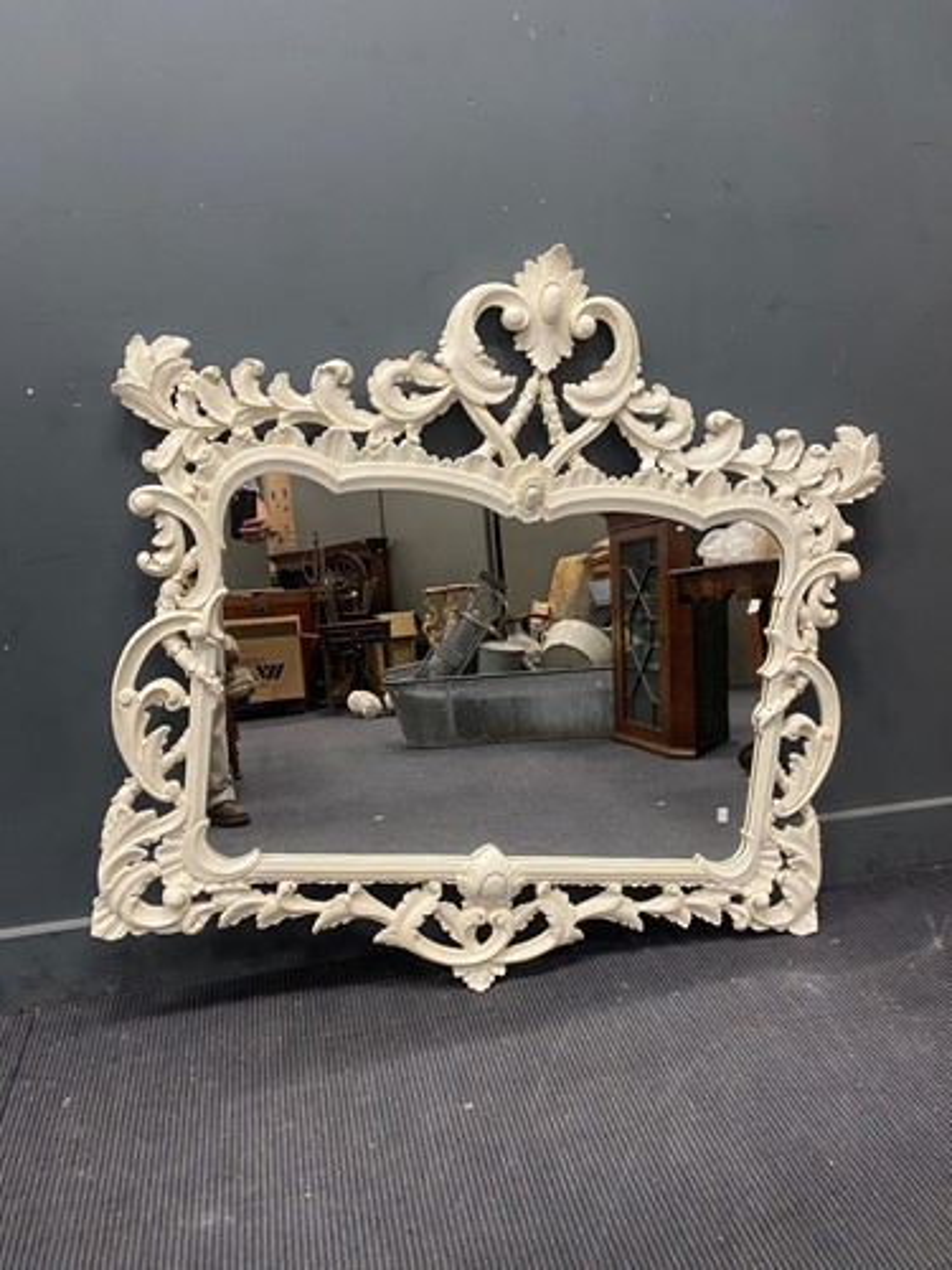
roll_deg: +1.6
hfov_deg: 53.1
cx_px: 476
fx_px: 953
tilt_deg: -16.5
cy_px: 635
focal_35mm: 26
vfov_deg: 67.3
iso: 100
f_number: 1.8
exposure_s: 1/50
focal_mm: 4.25
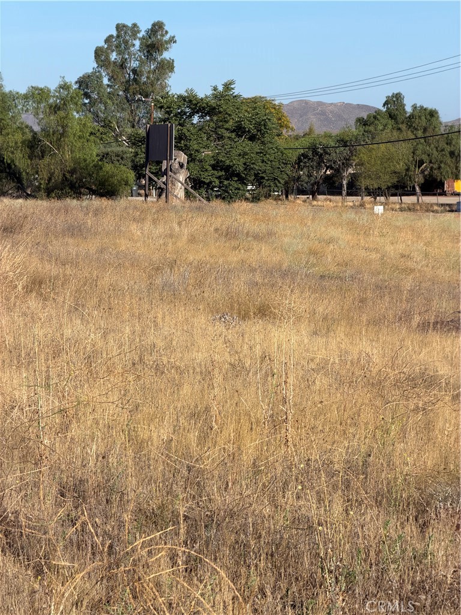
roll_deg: +0.7
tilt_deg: -3.6
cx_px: 230
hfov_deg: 14.8
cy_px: 308
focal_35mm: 100
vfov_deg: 19.6
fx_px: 1776
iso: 25
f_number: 2.8
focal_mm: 16.89
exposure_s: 1/638
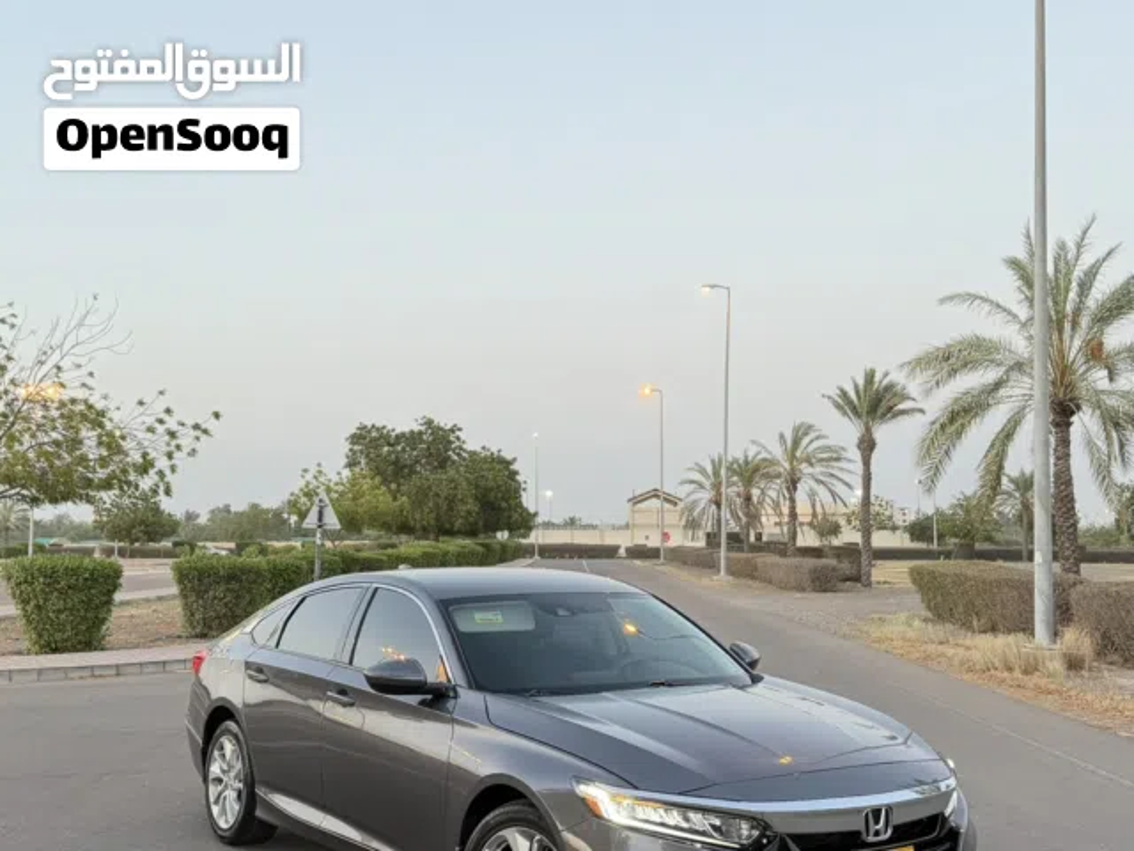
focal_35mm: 24
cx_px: 567
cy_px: 426
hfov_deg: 71.6
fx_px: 786
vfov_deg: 56.8
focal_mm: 6.76
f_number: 1.78
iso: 400
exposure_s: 1/100
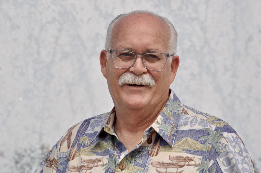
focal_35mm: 147
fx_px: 1065
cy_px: 86
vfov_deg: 9.3
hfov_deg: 14.0
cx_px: 130
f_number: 8
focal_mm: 98
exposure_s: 1/500
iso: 200
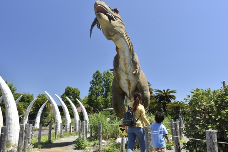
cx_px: 103
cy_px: 80
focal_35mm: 31
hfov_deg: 60.2
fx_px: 196
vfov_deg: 42.3
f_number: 7.1
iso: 200
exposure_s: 1/200
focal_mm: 18
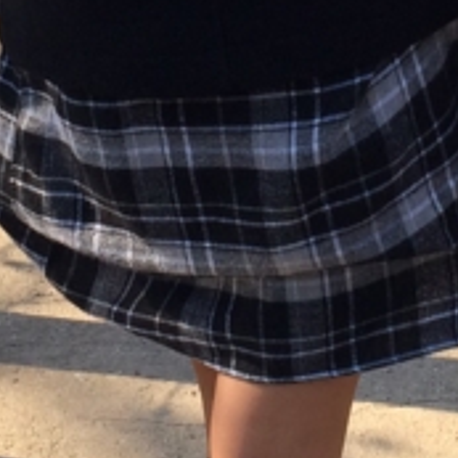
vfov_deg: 11.3
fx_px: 2275
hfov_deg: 11.5
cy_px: -69
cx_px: 297
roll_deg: +1.4
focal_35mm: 152
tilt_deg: -18.7
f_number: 2.2
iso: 32
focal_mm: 4.15
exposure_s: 1/326
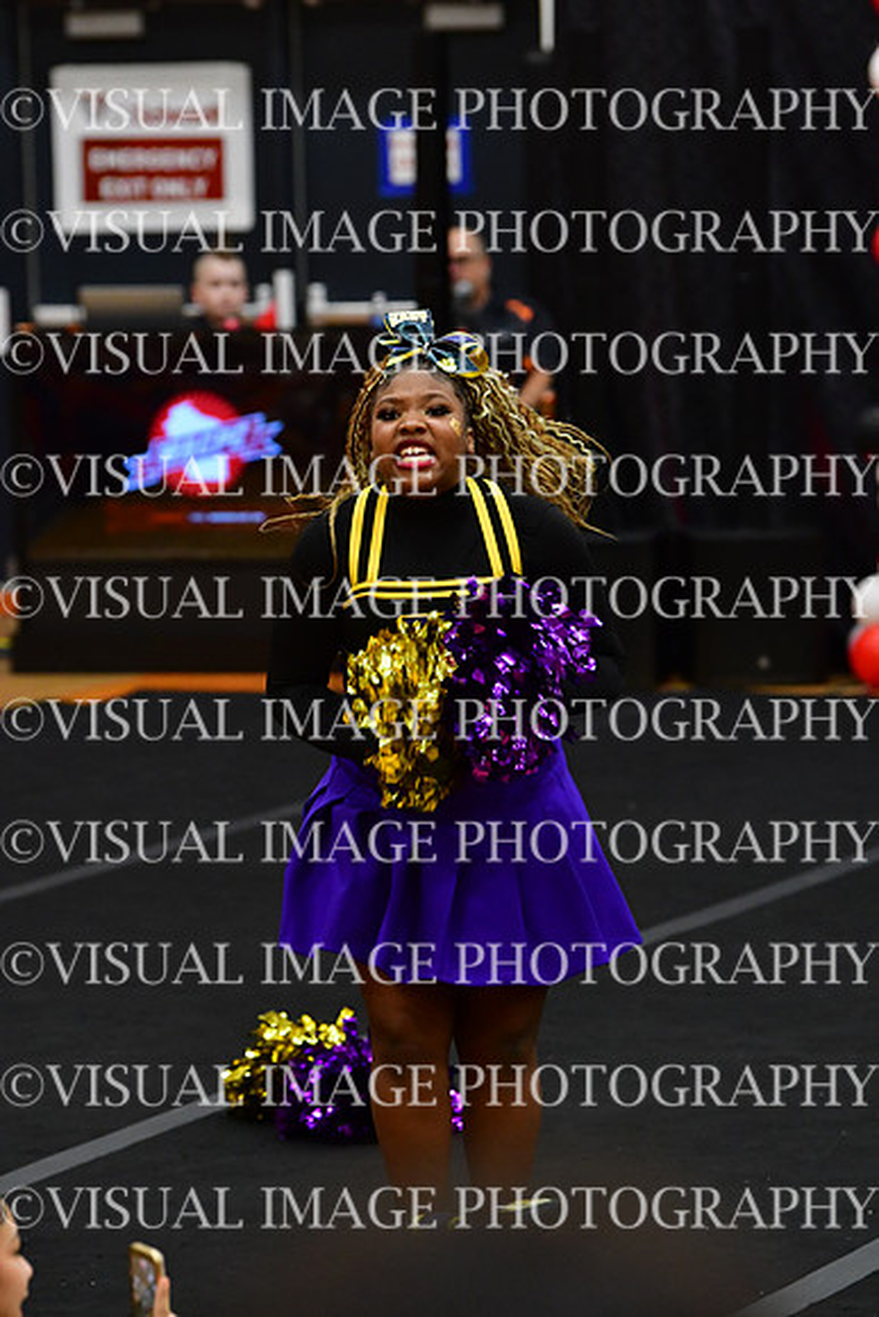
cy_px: 658
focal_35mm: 225
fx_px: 8235
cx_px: 440
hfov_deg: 6.1
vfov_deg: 9.1
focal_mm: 150
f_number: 4
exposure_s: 1/500
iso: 4000
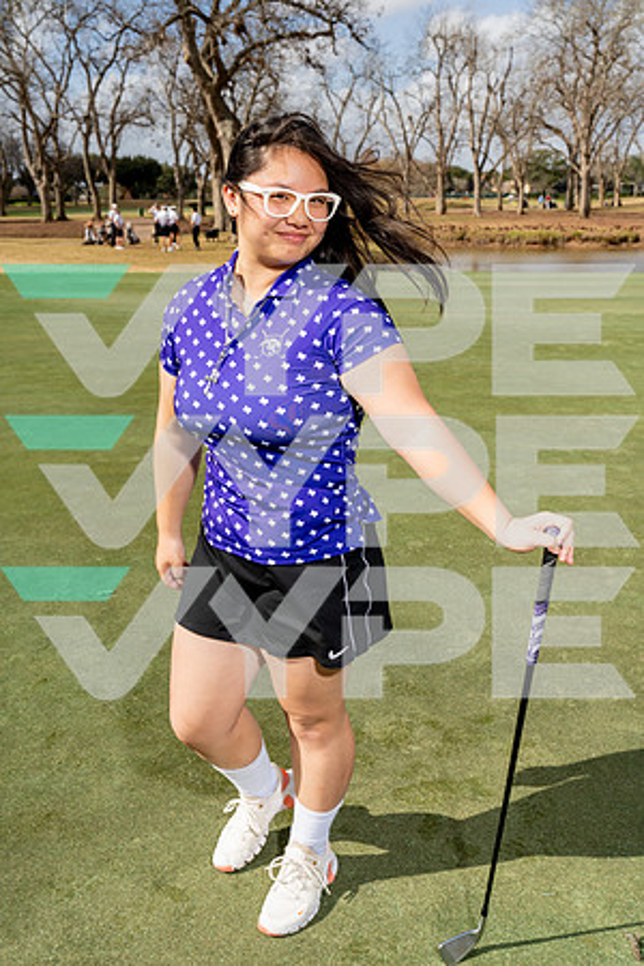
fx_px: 966
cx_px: 322
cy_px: 483
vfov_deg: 53.1
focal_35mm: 36
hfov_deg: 36.9
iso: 100
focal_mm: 36
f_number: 8
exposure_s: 1/250
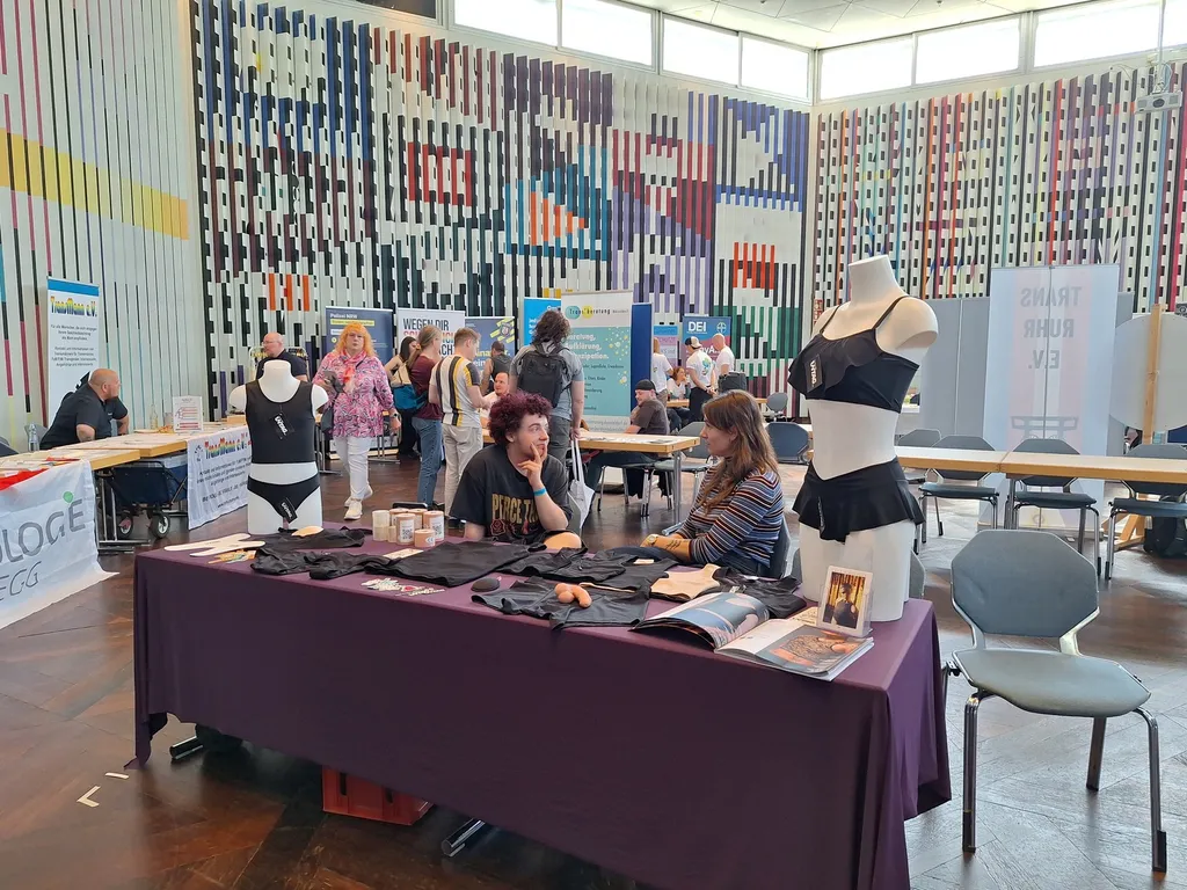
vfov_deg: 58.9
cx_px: 594
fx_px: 789
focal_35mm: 23
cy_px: 445
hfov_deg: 73.9
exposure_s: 1/50
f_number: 1.8
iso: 50
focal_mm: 5.54
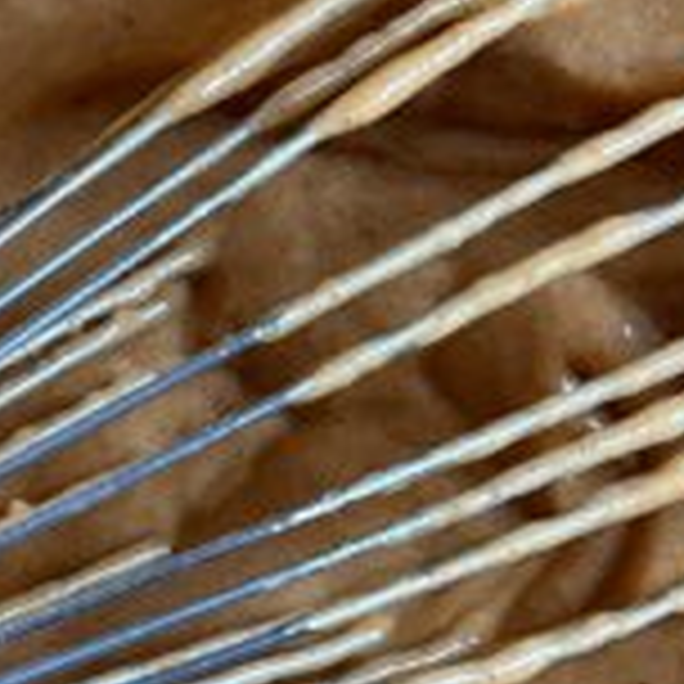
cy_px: 104
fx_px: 3465
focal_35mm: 155
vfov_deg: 11.2
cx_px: 747
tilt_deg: -86.8
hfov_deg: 11.1
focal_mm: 5.96
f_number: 1.6
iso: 200
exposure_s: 1/60
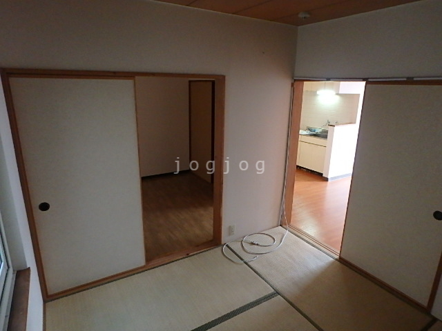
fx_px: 268
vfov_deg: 63.4
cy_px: 166
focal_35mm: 21
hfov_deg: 79.0
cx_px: 221
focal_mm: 3.7
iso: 800
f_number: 3.5
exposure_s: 1/30
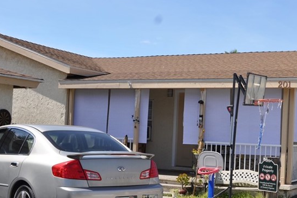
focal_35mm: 62
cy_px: 136
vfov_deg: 21.7
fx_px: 511
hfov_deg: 32.1
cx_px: 207
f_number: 10
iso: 200
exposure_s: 1/400
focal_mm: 22
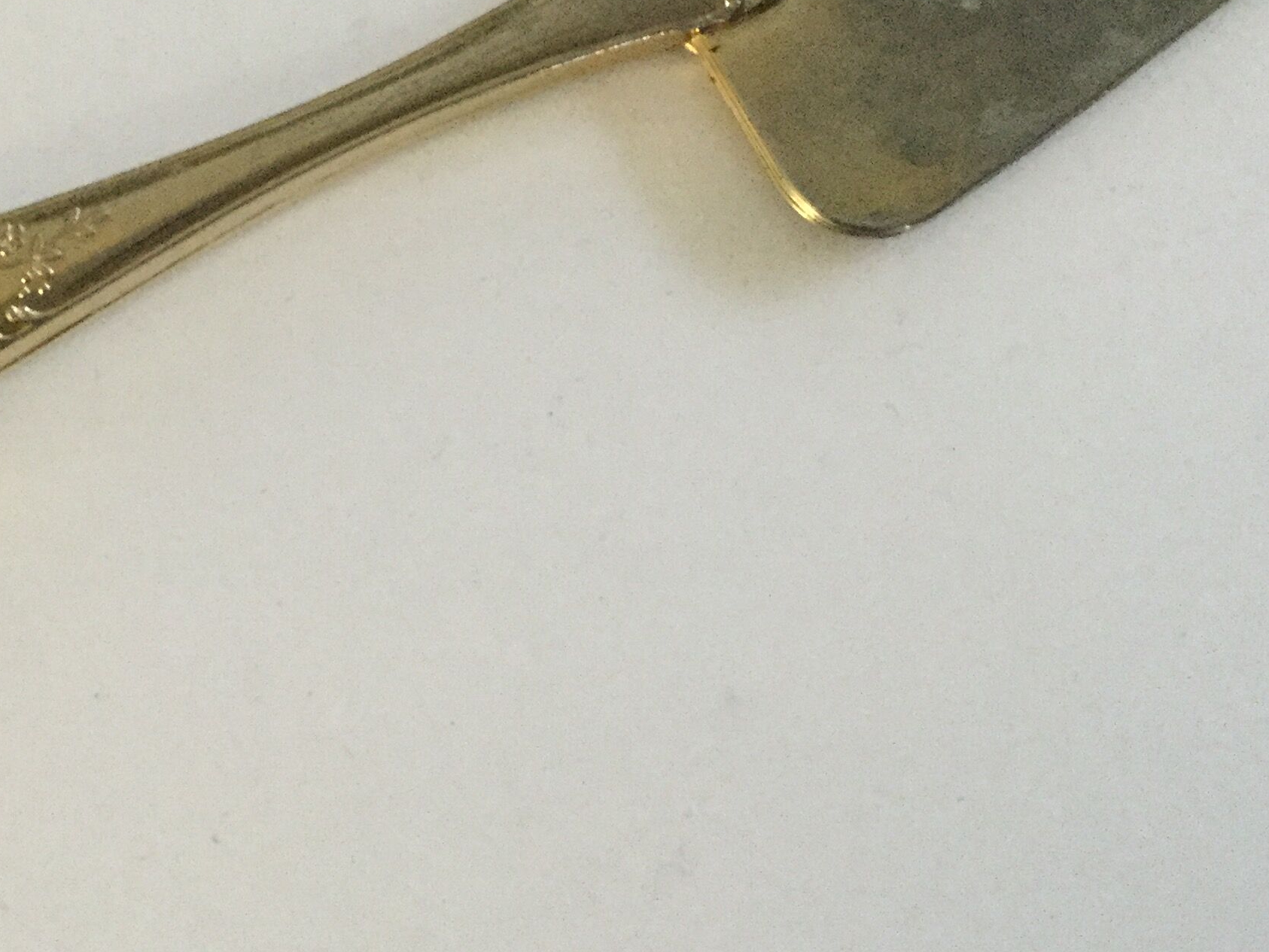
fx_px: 2200
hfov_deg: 31.9
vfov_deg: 24.2
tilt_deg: -72.6
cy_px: 236
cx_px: 412
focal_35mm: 60
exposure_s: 1/17
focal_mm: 3.3
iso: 200
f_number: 2.4
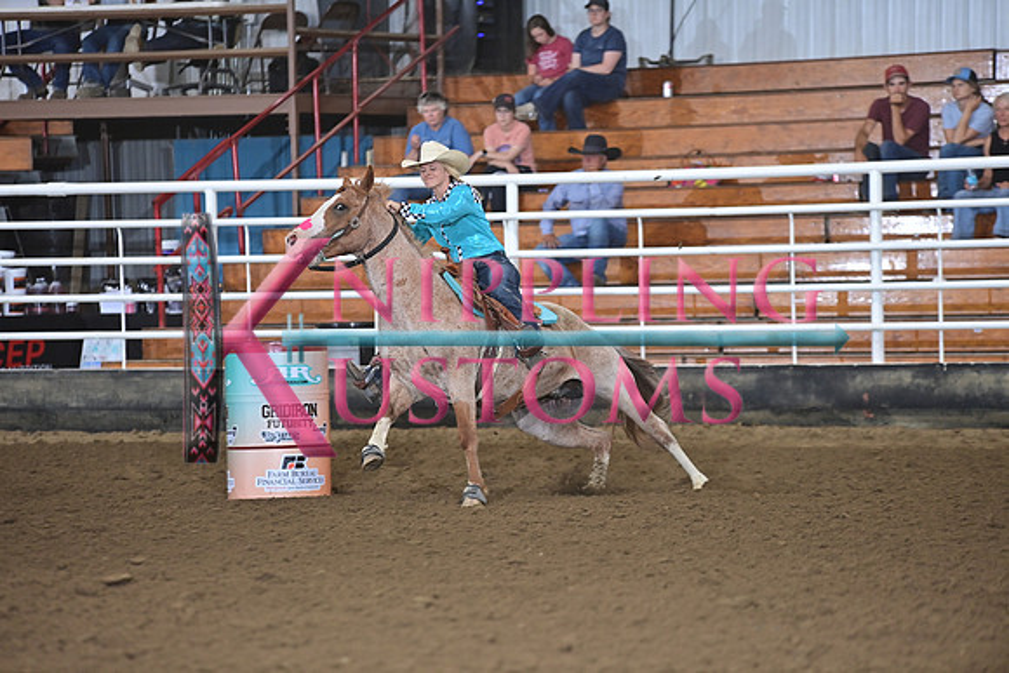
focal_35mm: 200
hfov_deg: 10.3
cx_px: 504
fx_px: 5607
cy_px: 336
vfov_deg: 6.9
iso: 1600
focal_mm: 200
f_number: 3.2
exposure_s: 1/250
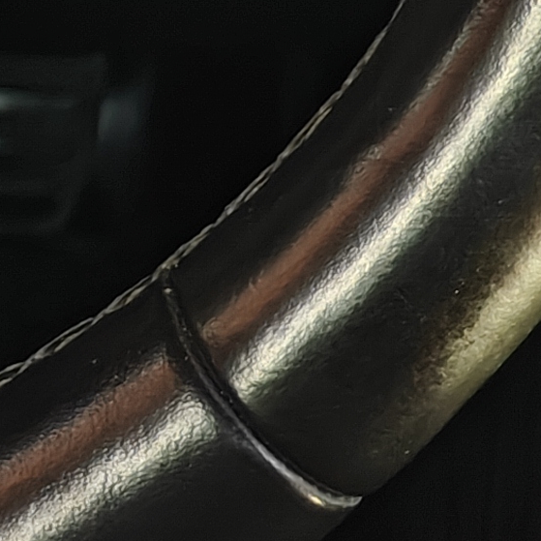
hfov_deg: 7.0
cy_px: -592
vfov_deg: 7.2
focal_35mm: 233
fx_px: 4120
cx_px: -880
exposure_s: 1/100
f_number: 2
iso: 100
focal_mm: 7.08
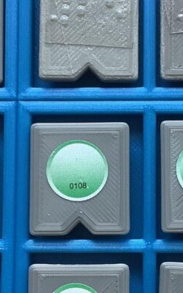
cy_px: 183
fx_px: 679
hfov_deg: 15.2
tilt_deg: -86.3
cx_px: 147
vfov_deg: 24.3
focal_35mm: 85
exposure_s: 1/60
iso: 160
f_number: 2.4
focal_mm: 3.3
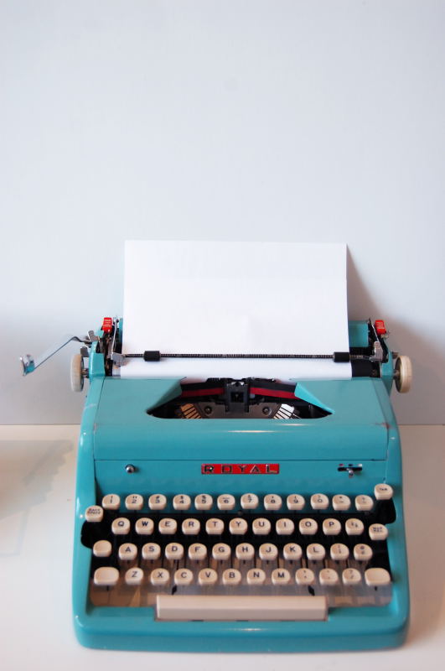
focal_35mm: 45
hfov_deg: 29.8
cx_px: 222
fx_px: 837
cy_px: 336
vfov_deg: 43.7
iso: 400
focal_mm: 30
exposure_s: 1/80
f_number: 4.2
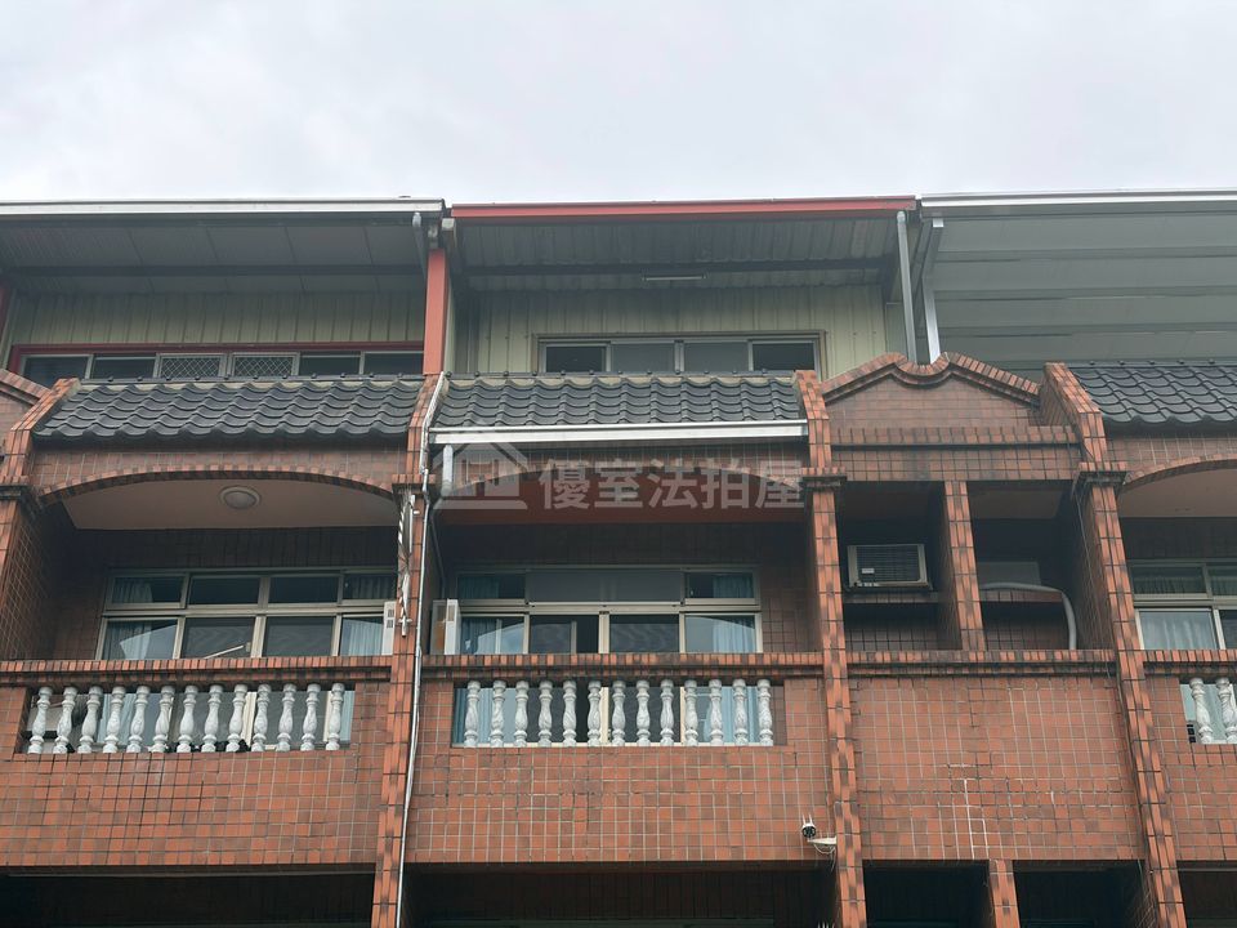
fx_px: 1858
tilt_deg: +32.7
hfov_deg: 36.8
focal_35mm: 52
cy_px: 464
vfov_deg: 28.0
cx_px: 618
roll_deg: +0.6
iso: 32
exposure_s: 1/4975
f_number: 1.6
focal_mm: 5.96
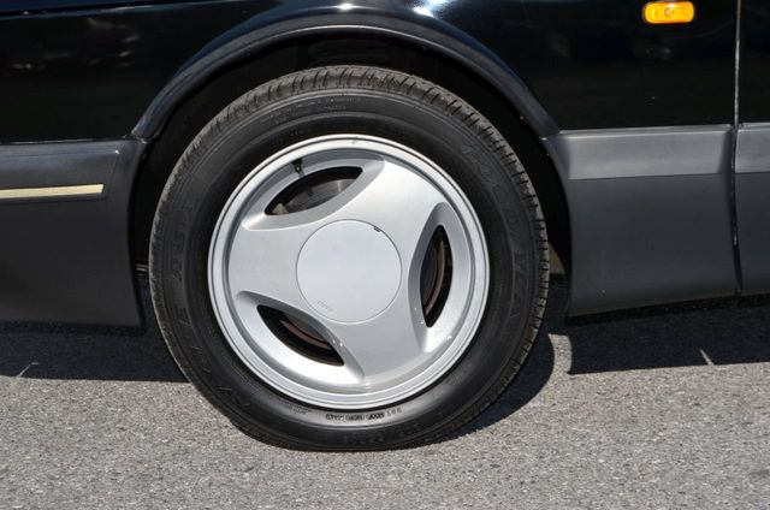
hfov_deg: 32.0
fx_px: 1345
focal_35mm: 63
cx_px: 385
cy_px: 255
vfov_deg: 21.5
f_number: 13
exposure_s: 1/200
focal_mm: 42
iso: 100
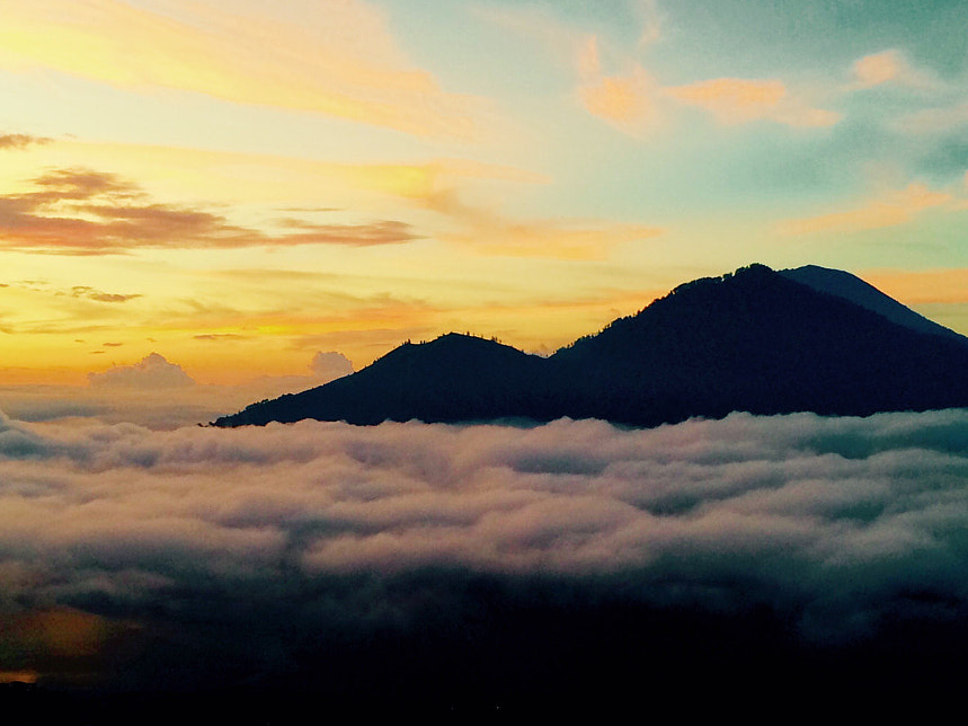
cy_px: 485
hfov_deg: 35.5
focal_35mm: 54
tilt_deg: -1.4
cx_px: 460
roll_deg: -0.9
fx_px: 1510
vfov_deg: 26.9
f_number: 2.2
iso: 32
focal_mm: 4.15
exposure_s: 1/40
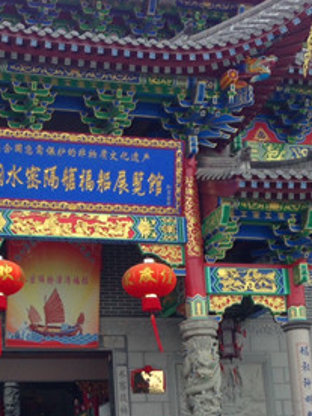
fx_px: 949
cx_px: 95
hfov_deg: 18.6
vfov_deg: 24.3
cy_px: 340
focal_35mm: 79
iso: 50
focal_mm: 4.13
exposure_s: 1/206
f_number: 2.4
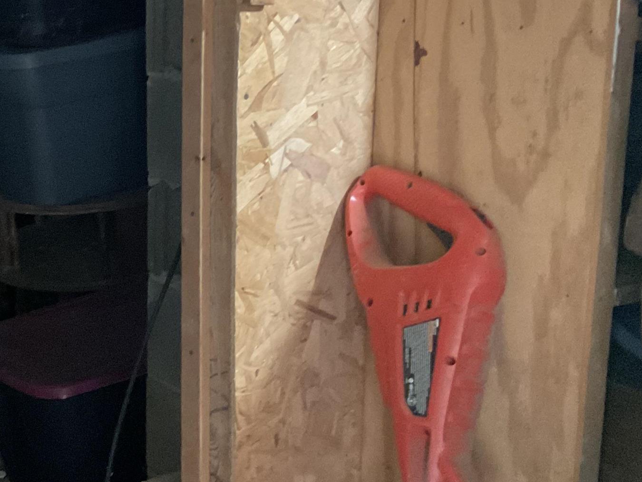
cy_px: 175
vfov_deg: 22.2
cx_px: -15
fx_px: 1224
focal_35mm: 66
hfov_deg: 27.5
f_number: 1.8
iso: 640
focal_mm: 3
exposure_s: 1/25
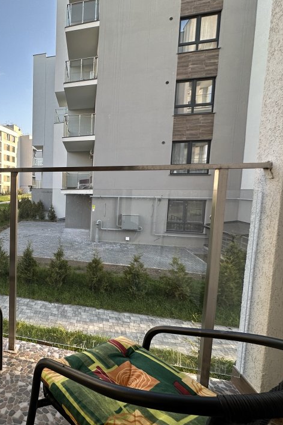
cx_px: 10
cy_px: 210
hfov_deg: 50.1
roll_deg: -0.5
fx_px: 248
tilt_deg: -5.5
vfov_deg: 81.2
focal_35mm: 21
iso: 40
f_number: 2.2
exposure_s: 1/218
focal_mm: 2.22
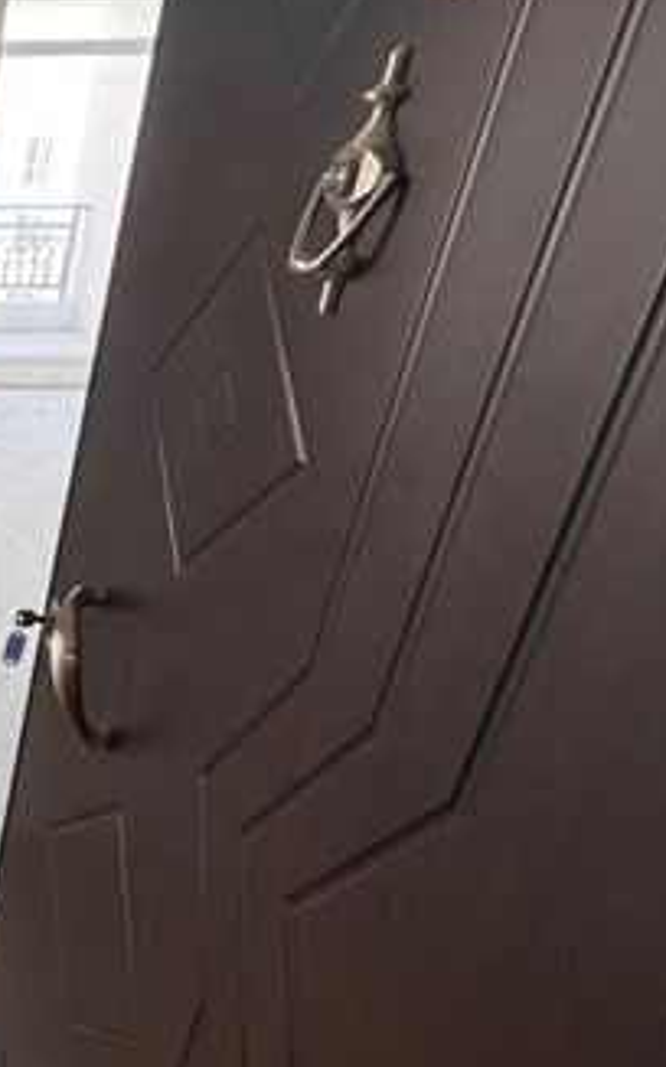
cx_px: -410
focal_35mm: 32
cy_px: 529
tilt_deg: -21.9
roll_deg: +0.6
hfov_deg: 25.4
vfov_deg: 59.7
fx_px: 931
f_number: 2.2
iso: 200
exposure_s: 1/99
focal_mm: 2.22
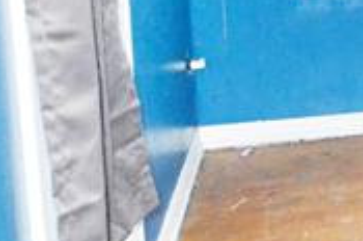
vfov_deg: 14.7
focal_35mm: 88
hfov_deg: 18.3
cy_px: -83
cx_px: 653
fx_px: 886
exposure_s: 1/60
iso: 3200
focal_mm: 10
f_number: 3.5
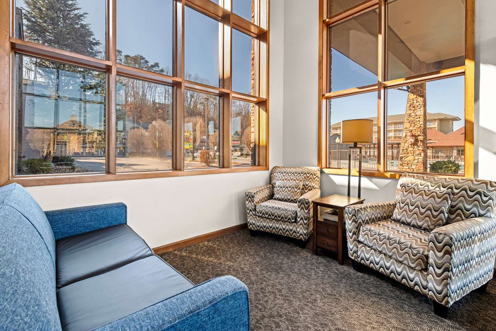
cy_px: 166
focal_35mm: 16
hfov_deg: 96.7
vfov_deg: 73.7
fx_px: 220
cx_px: 248
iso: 400
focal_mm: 16
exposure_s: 1/25
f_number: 8
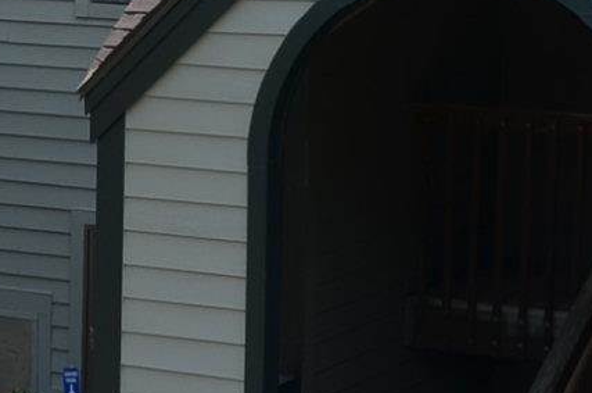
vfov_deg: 7.9
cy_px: 1
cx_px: -333
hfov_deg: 11.4
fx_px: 2840
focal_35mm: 173
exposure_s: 1/250
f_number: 8
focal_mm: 20
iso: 200
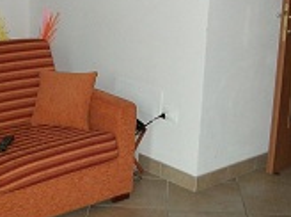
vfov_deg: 19.0
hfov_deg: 25.3
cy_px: 64
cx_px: 112
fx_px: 645
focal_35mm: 77
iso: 160
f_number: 2.7
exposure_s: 1/60
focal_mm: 6
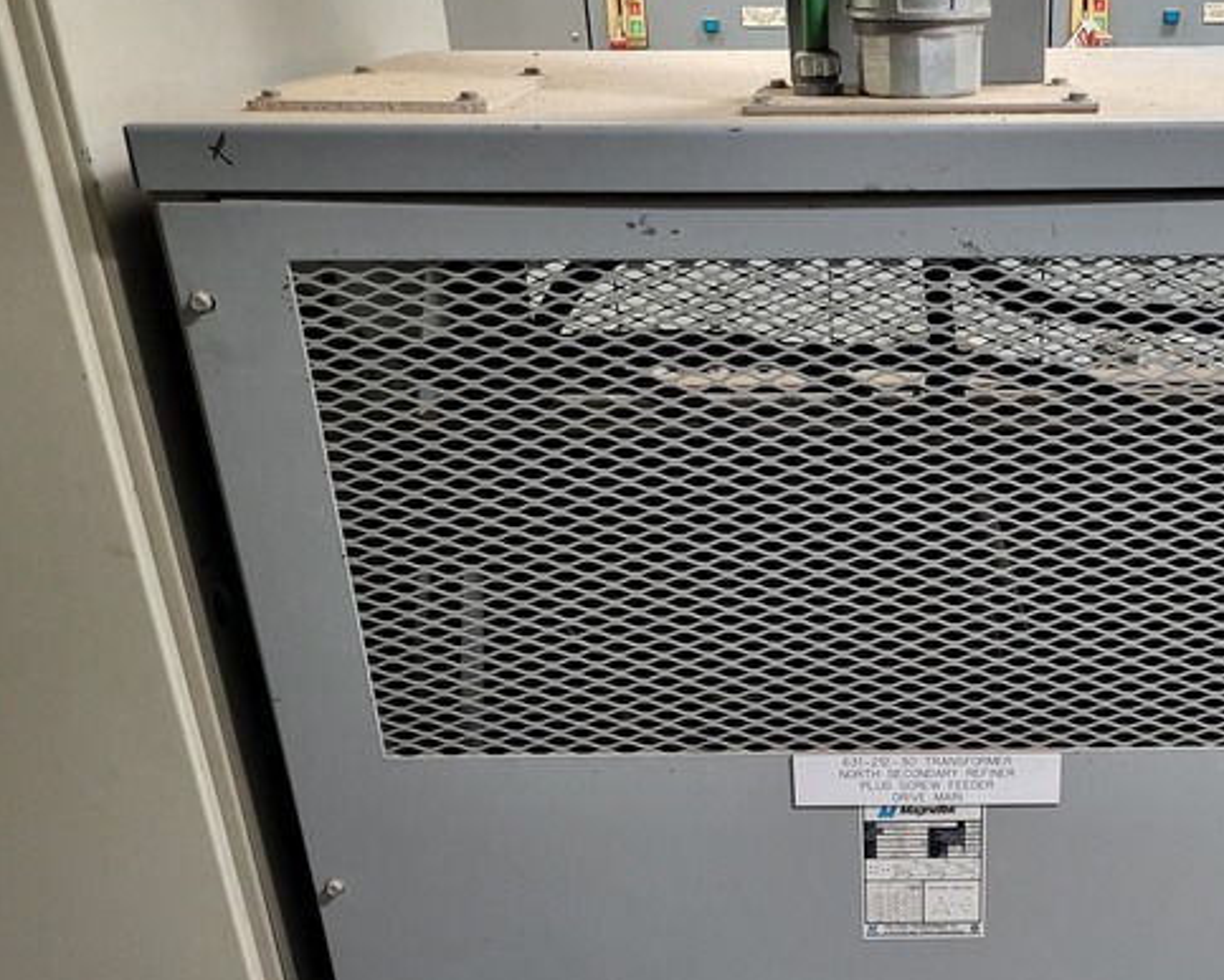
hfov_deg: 42.2
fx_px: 1522
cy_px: 744
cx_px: 950
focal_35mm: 42
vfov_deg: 34.9
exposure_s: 1/30
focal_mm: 5.4
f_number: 1.8
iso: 500
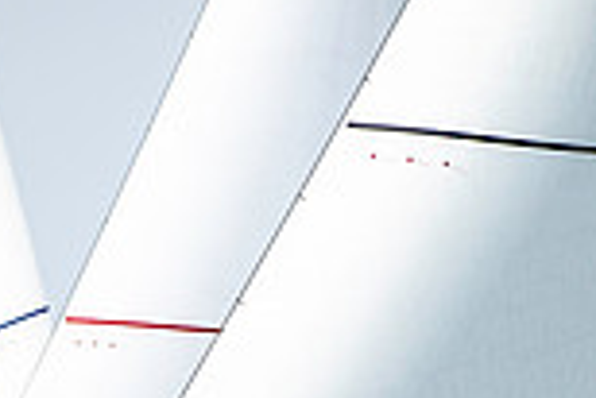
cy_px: 634
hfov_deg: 1.8
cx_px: 383
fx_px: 19338
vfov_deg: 1.2
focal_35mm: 1167
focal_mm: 310
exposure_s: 1/3200
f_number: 5
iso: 400
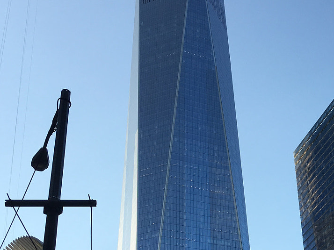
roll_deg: +6.8
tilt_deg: +29.6
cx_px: 300
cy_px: 214
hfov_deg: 28.7
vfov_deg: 22.2
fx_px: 627
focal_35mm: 65
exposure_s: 1/680
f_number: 2.2
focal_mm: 4.15
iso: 25
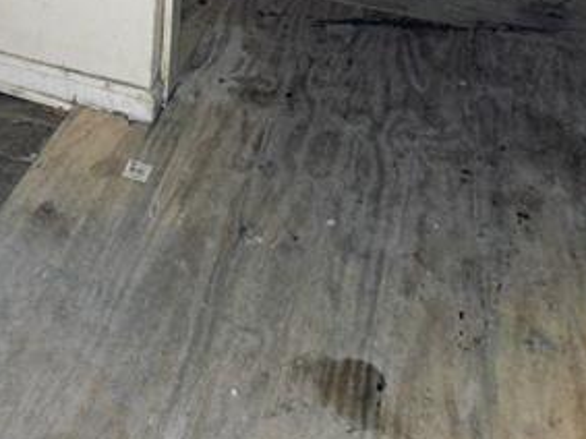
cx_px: 79
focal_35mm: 52
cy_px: -48
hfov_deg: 35.1
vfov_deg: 25.8
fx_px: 880
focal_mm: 5.4
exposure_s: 1/20.6
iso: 125
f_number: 1.8
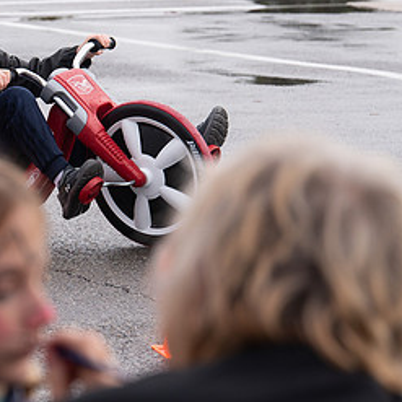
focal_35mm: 289
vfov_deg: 6.1
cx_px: 55
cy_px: 183
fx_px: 3797
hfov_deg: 6.1
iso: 400
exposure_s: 1/640
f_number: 8
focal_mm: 145
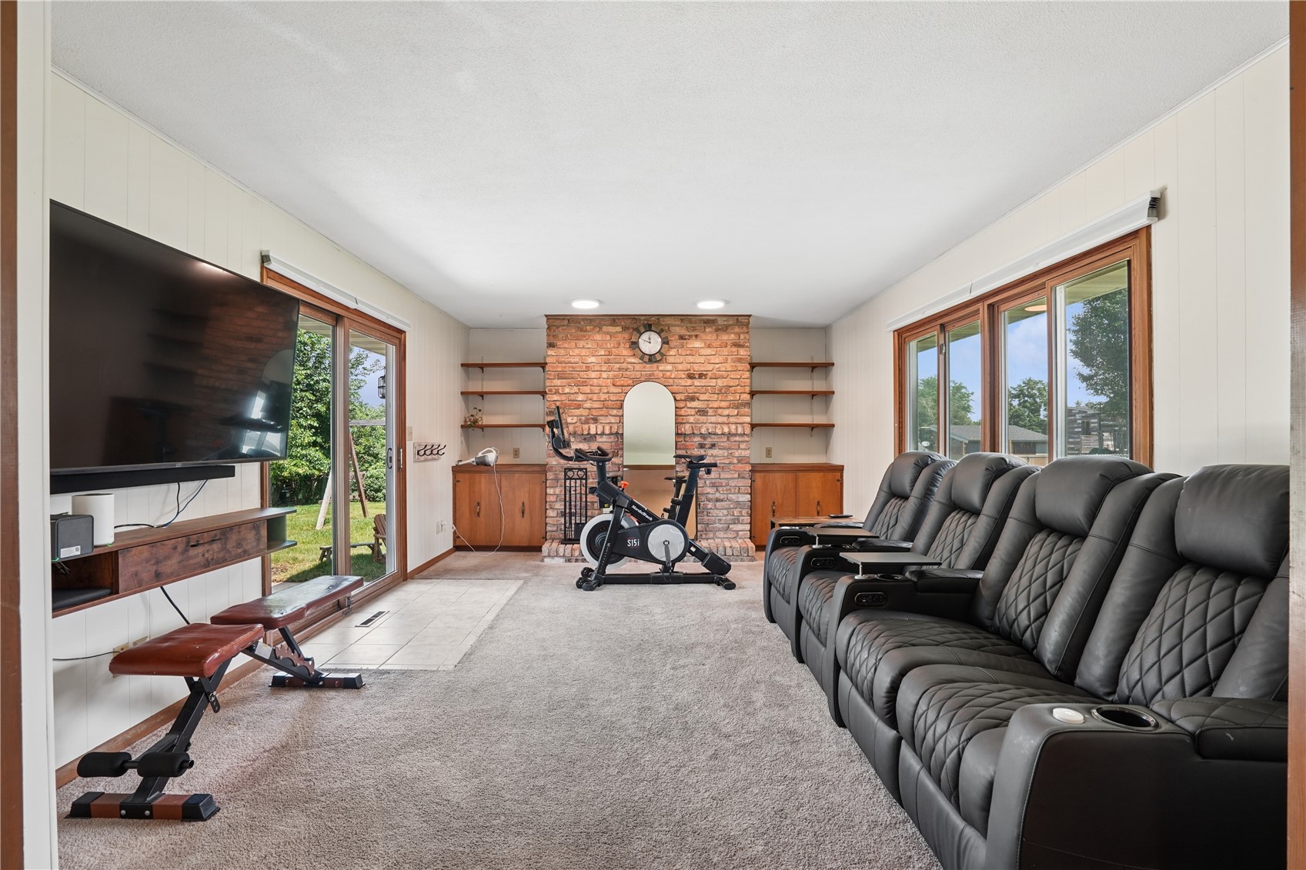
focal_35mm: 16
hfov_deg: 96.7
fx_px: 580
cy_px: 435
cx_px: 653
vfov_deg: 73.7
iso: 400
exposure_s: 1/15
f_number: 9
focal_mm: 16
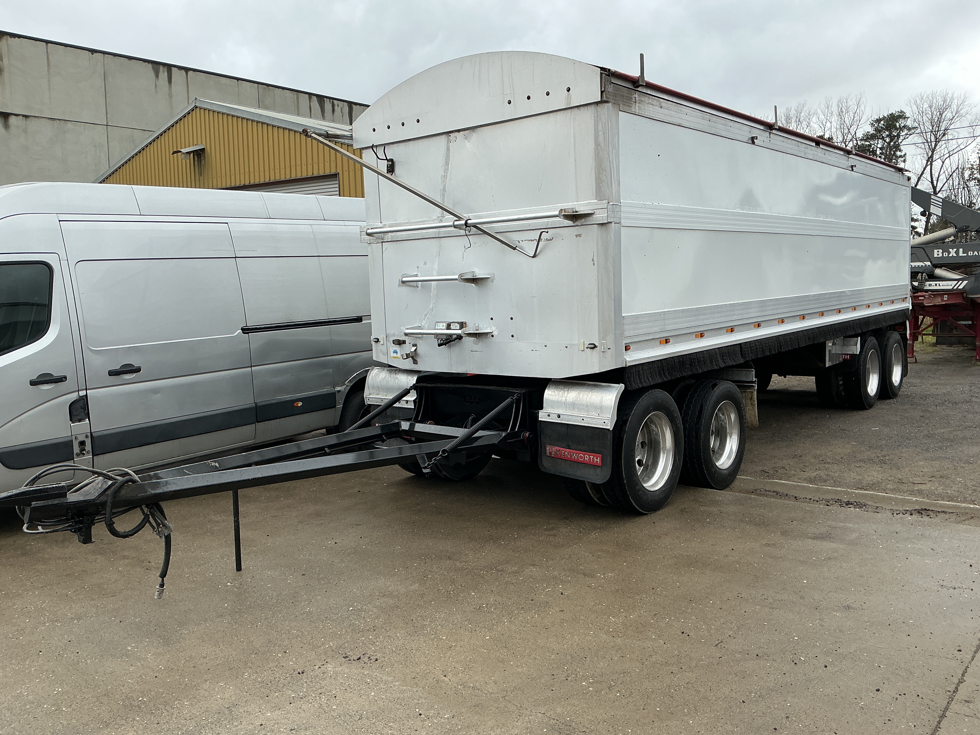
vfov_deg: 48.2
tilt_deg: -6.1
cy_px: 368
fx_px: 821
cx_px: 490
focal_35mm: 29
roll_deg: +0.3
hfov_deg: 61.7
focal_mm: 3
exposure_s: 1/770
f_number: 1.8
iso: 25
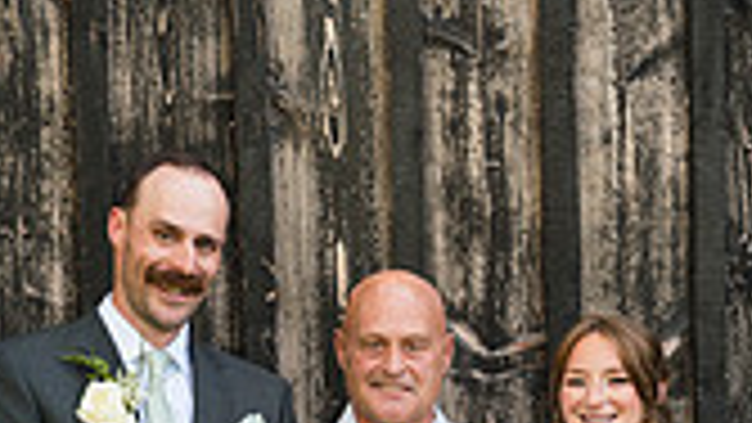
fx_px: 2991
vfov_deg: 7.8
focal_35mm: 150
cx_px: 572
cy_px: 778
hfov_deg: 14.3
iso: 400
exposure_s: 1/250
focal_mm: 53
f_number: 4.5
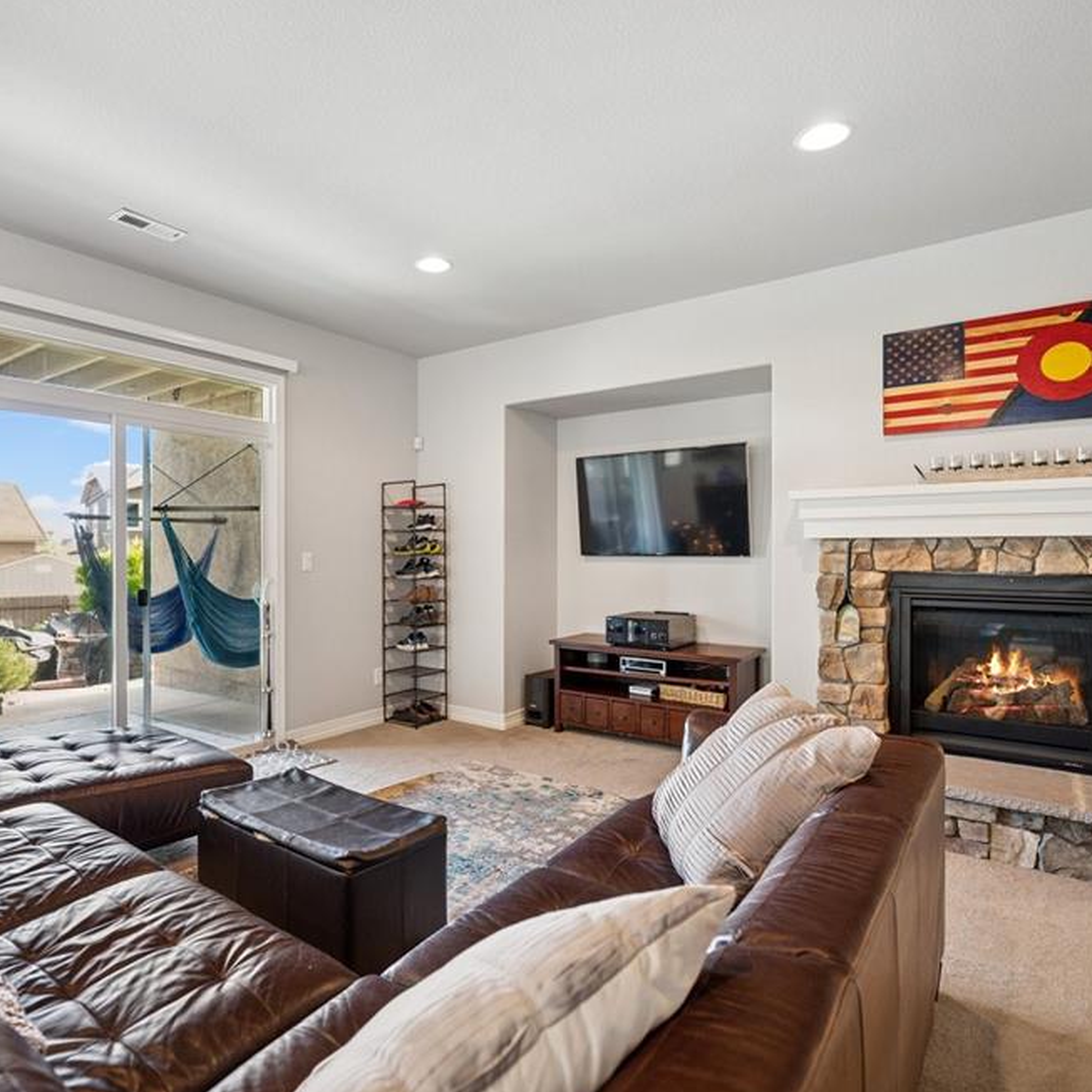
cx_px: 496
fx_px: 714
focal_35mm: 20
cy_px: 553
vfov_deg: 74.8
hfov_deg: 74.7
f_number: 2.8
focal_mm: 15
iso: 280
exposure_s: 1/15
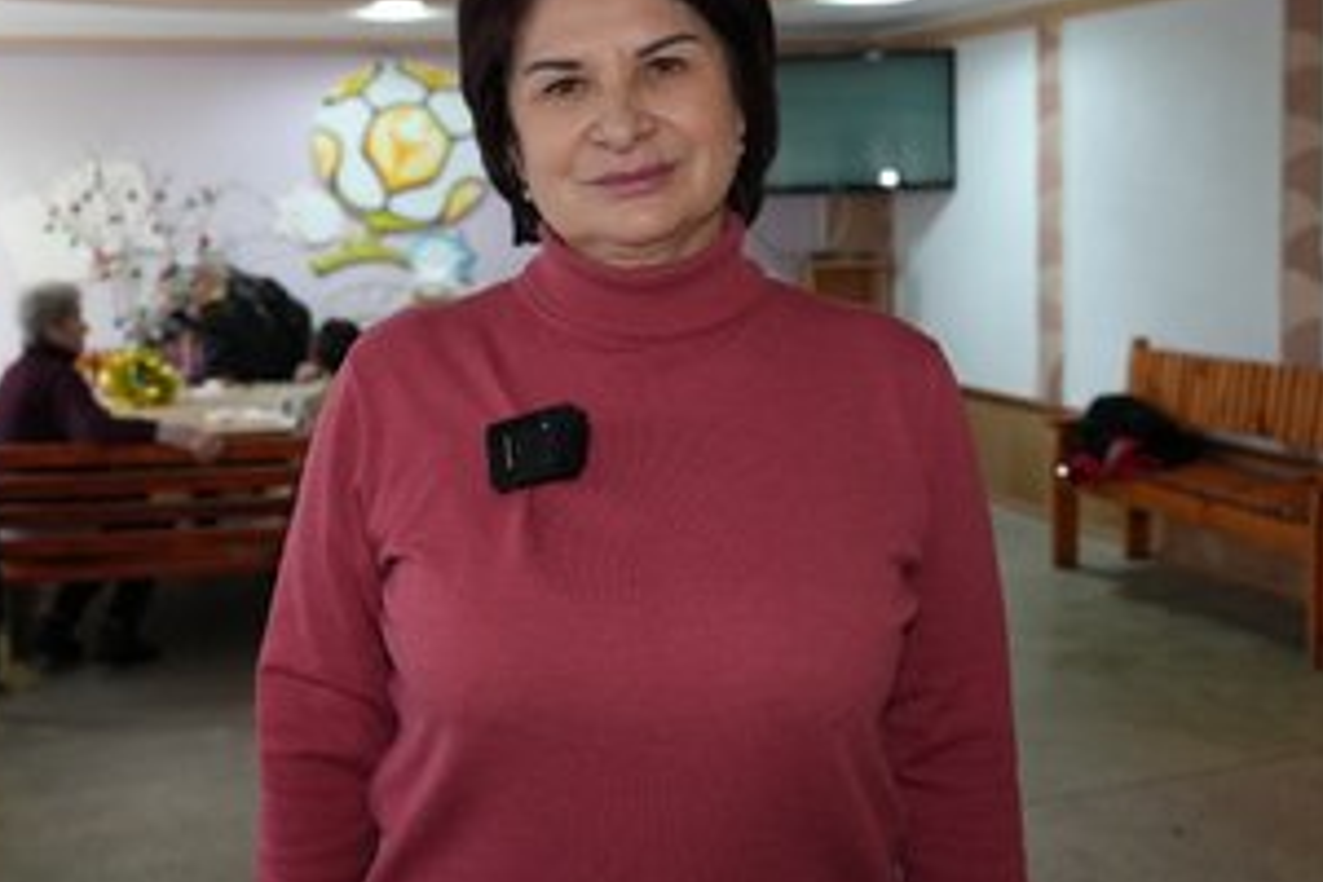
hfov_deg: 48.2
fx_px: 1470
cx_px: 534
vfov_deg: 33.3
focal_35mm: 40
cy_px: 342
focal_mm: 30
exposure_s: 1/160
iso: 4000
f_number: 4
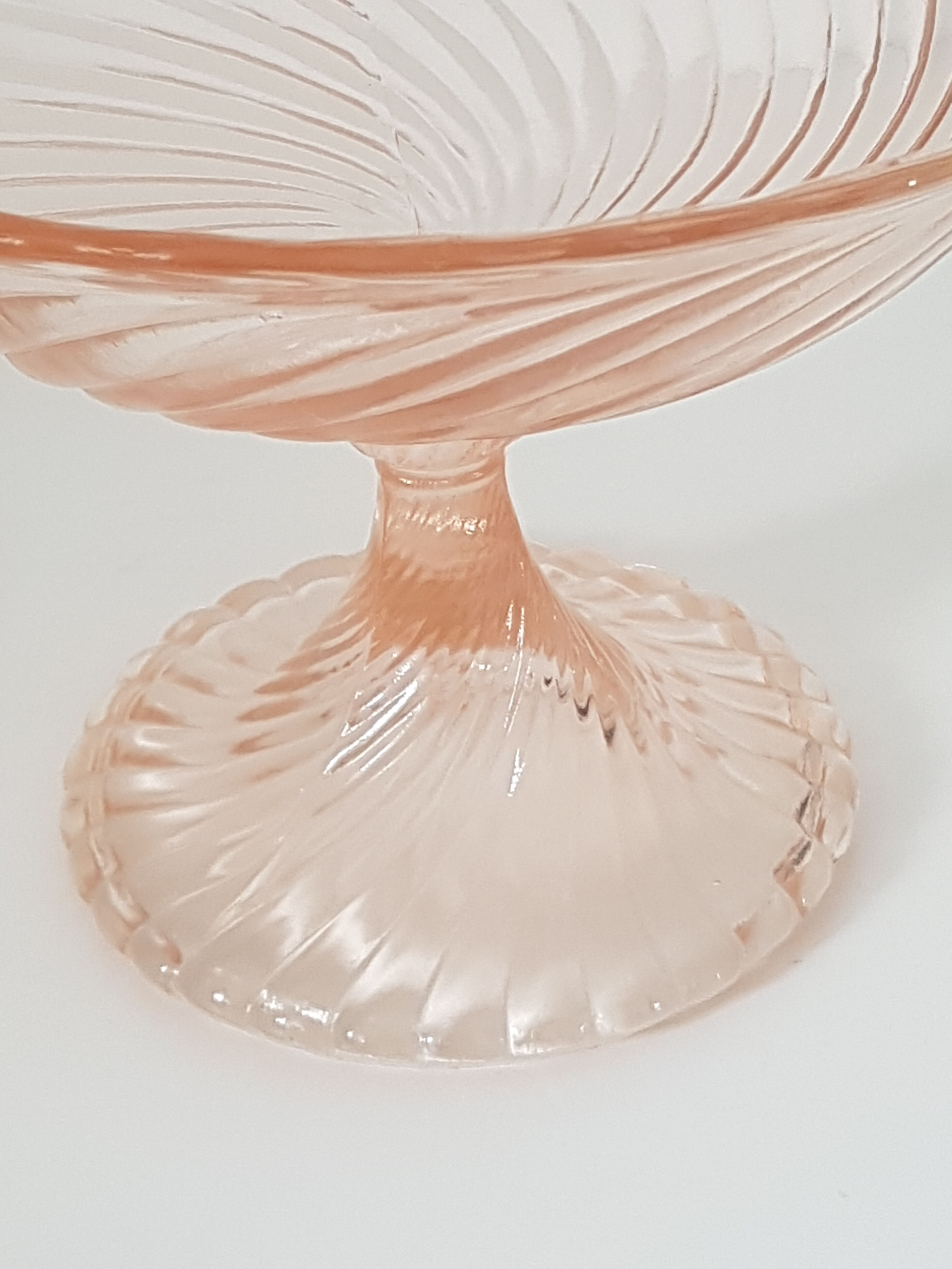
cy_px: 617
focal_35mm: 28
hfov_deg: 49.7
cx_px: 448
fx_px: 1027
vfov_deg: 63.4
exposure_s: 1/50
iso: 100
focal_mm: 4.2
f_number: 1.7
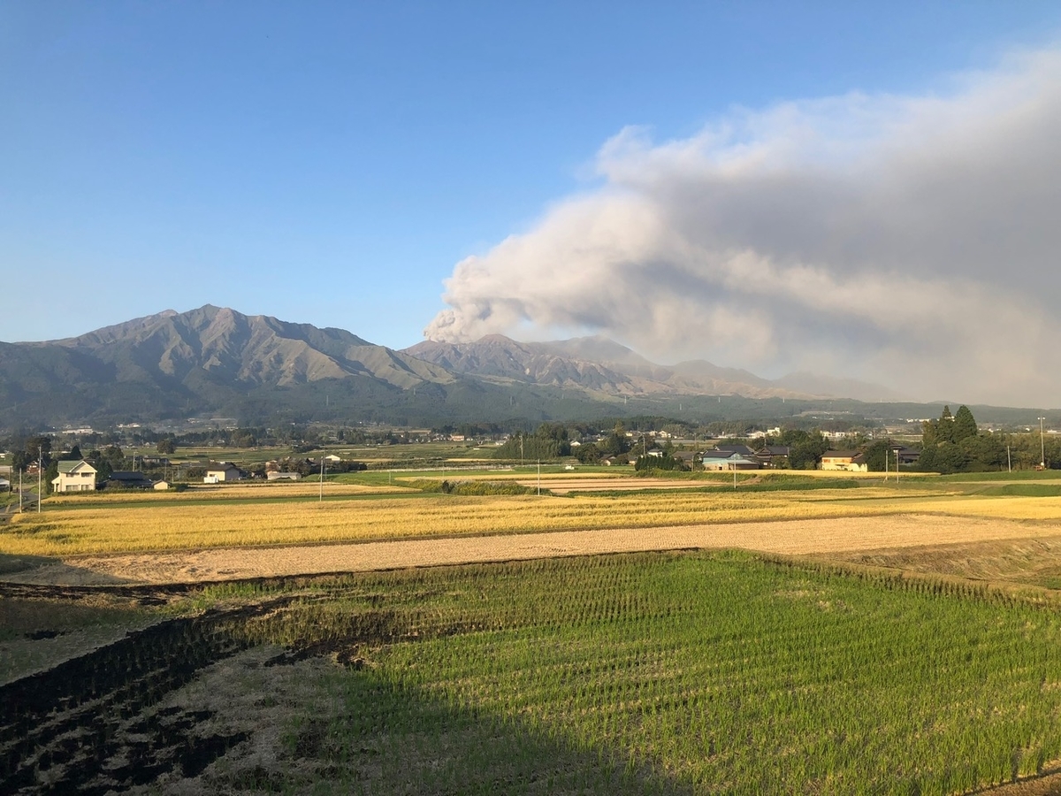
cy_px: 398
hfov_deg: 63.4
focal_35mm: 28
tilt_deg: +3.6
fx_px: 858
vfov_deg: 49.7
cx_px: 530
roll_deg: +0.4
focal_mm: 3.99
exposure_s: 1/979
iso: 20
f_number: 1.8
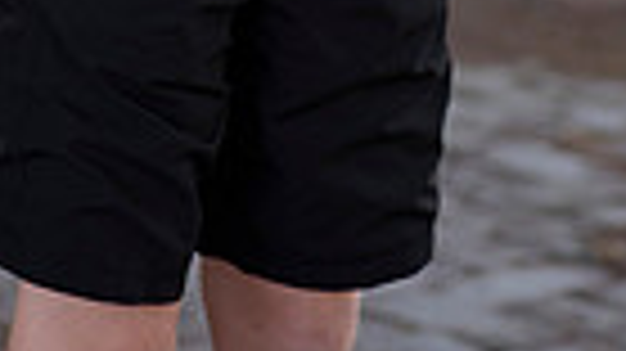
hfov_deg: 7.5
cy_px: -644
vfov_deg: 4.1
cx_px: 203
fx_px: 4794
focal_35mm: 289
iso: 200
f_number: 2.5
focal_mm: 85
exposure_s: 1/320
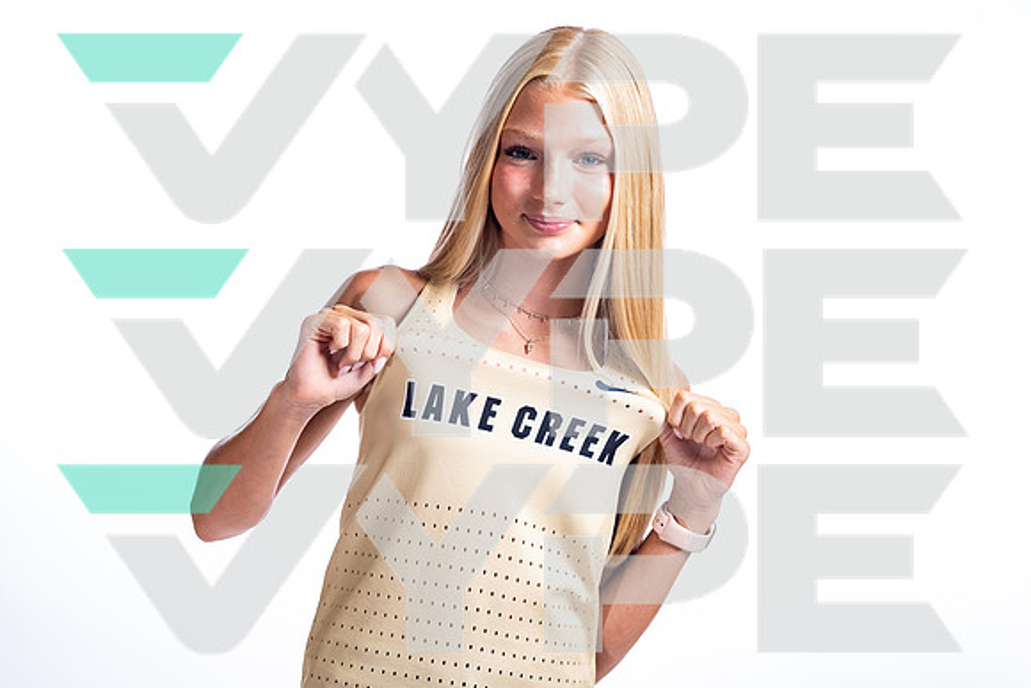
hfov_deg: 34.5
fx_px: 1662
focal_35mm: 58
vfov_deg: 23.4
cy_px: 290
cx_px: 535
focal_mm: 50
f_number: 5.6
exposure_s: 1/250
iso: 400
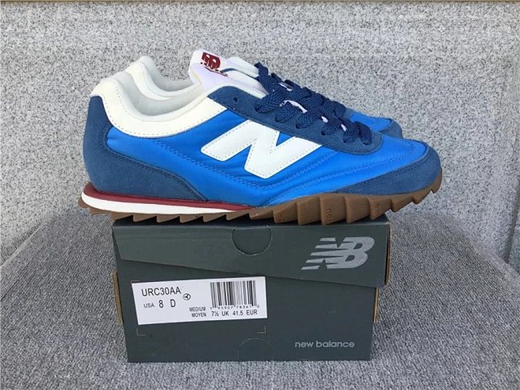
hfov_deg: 58.4
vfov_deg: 45.4
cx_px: 260
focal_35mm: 31
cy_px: 195
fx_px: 466
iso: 25
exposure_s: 1/177
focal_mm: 3.3
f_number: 2.4
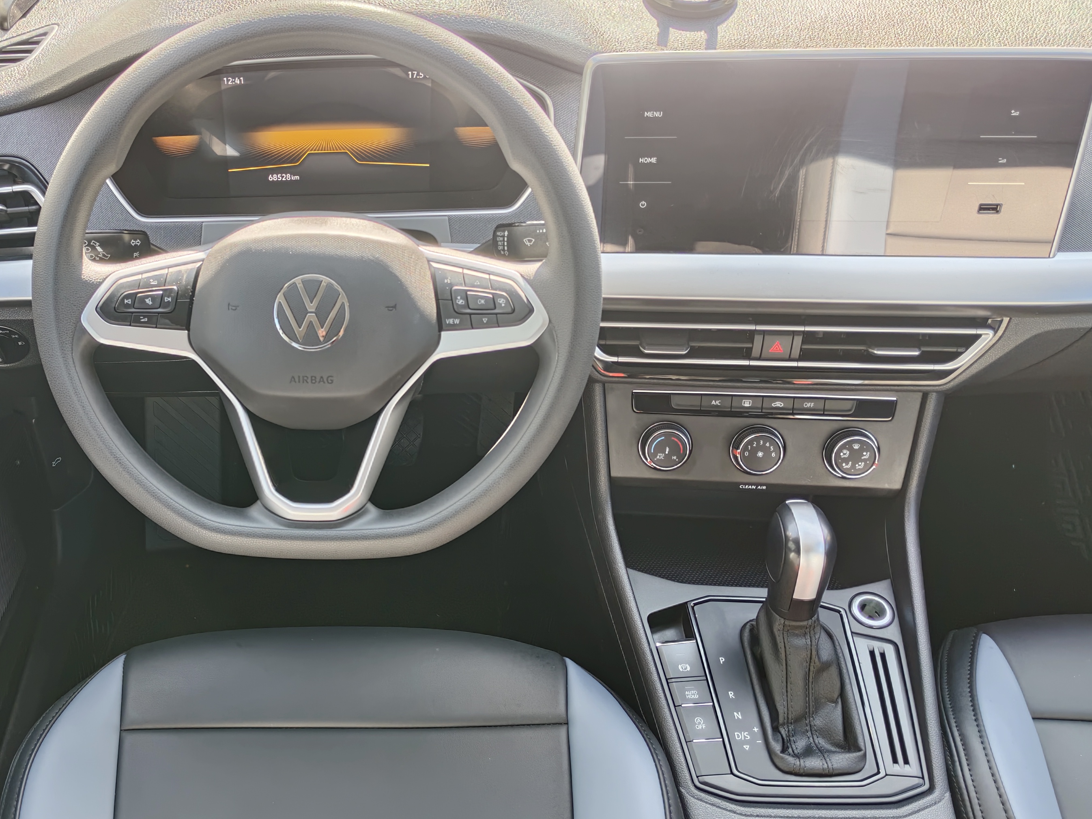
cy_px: 447
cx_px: 324
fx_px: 1104
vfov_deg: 40.7
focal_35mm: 35
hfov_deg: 51.2
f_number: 1.88
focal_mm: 5.56
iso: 223
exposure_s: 1/100
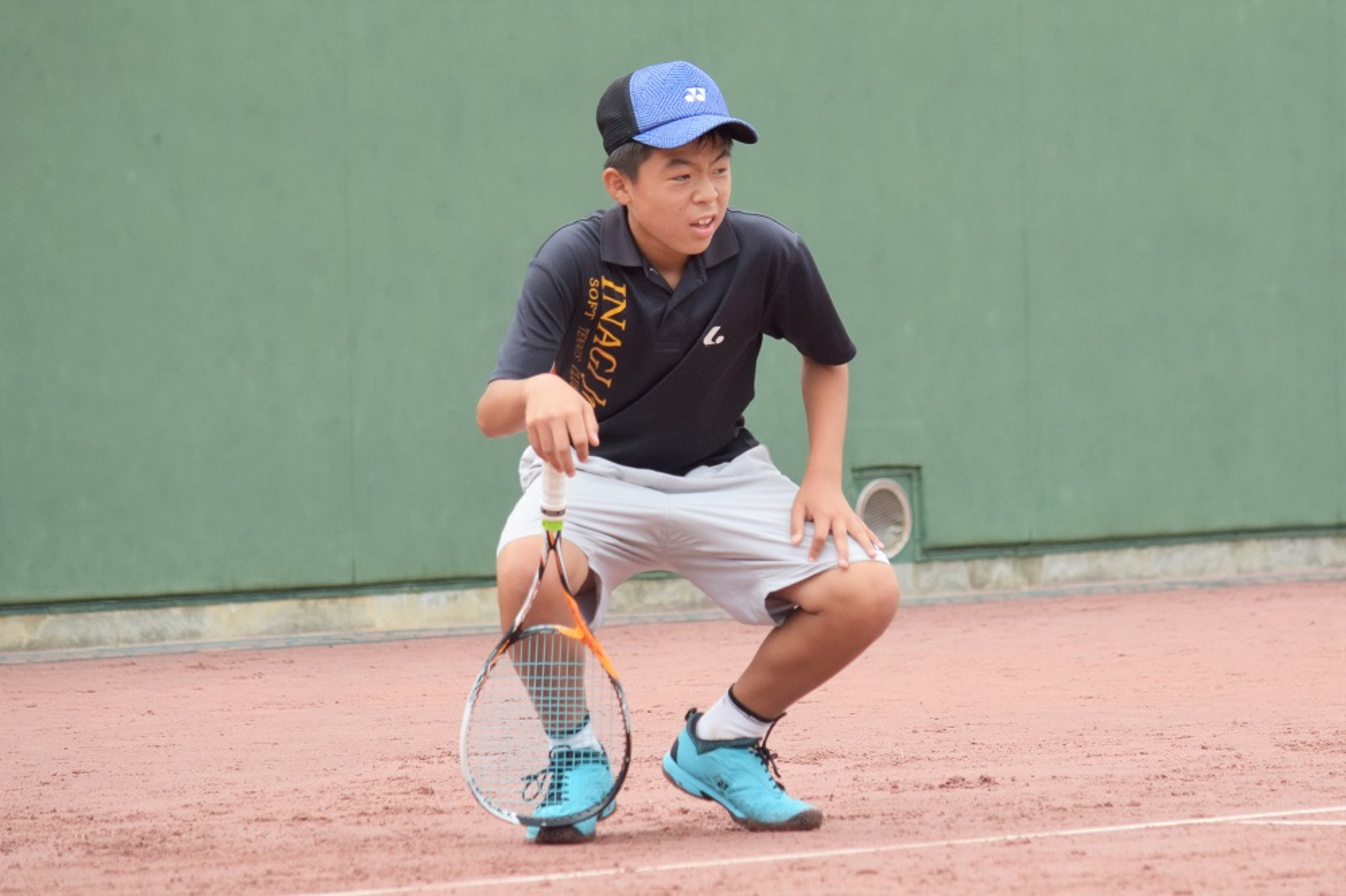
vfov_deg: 6.1
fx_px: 8409
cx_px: 673
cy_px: 448
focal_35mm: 225
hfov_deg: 9.2
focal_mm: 150
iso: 640
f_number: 4.8
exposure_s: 1/1600
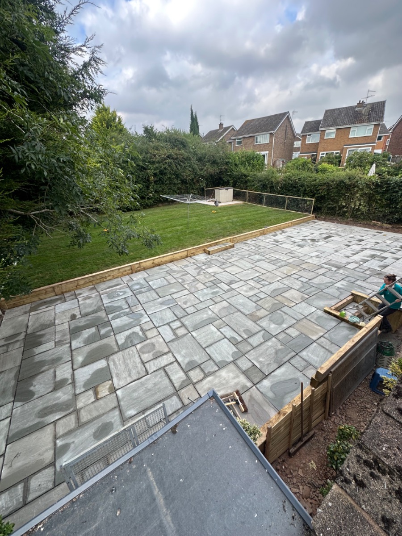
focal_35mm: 14
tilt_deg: -24.6
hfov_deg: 85.7
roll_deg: +2.7
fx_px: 217
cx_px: 201
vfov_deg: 102.1
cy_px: 268
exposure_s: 1/207
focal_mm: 2.22
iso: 40
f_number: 2.2
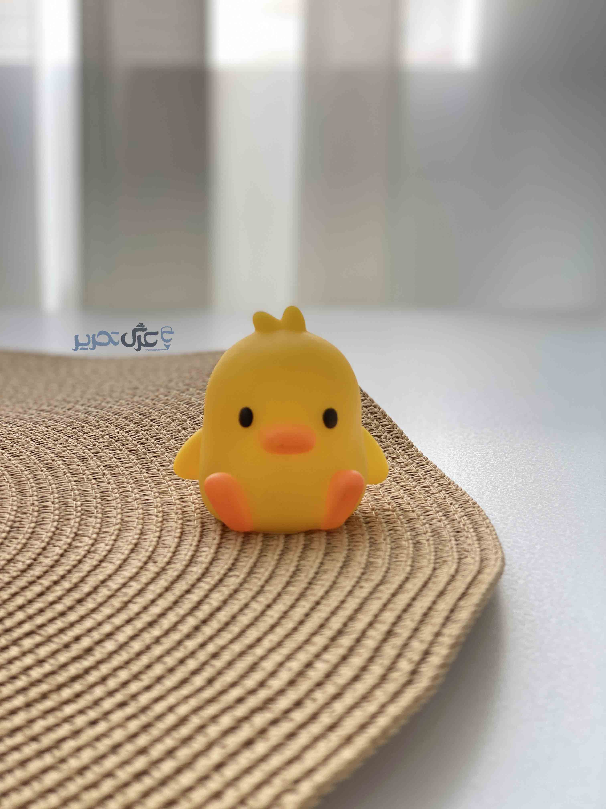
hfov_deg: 28.0
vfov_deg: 36.8
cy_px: 404
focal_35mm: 52
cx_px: 303
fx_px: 1214
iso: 25
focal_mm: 6
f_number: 2
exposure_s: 1/122
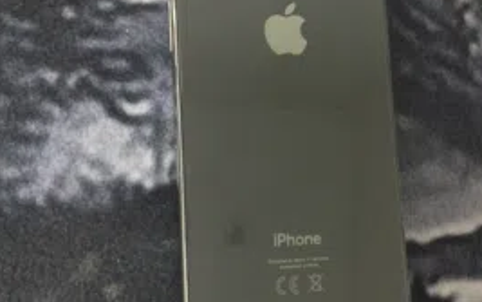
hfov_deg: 43.4
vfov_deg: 28.0
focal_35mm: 46
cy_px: 143
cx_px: 260
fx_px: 604
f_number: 2.2
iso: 250
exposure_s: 1/33
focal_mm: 4.15
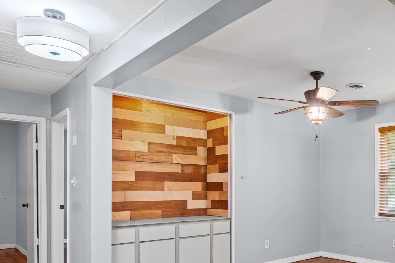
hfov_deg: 54.2
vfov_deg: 40.1
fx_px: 351
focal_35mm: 32
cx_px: 323
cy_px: 193
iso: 250
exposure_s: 1
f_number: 9
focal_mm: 12
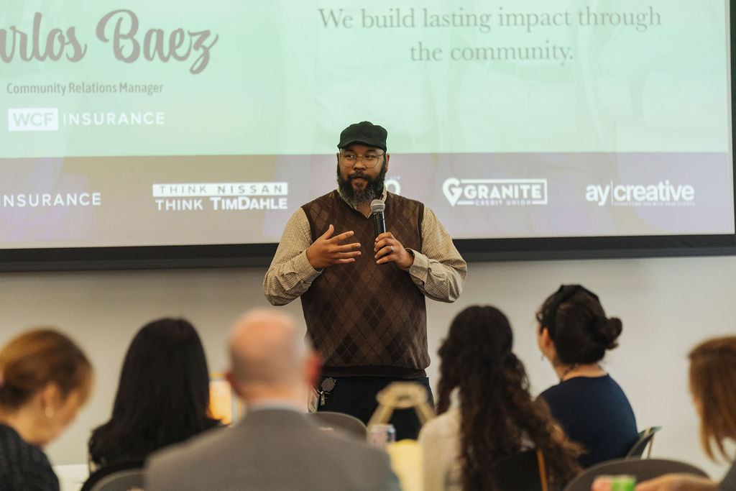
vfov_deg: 6.9
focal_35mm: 200
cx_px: 368
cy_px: 246
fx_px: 4089
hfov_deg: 10.3
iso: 2000
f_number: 2.8
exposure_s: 1/200
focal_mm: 200
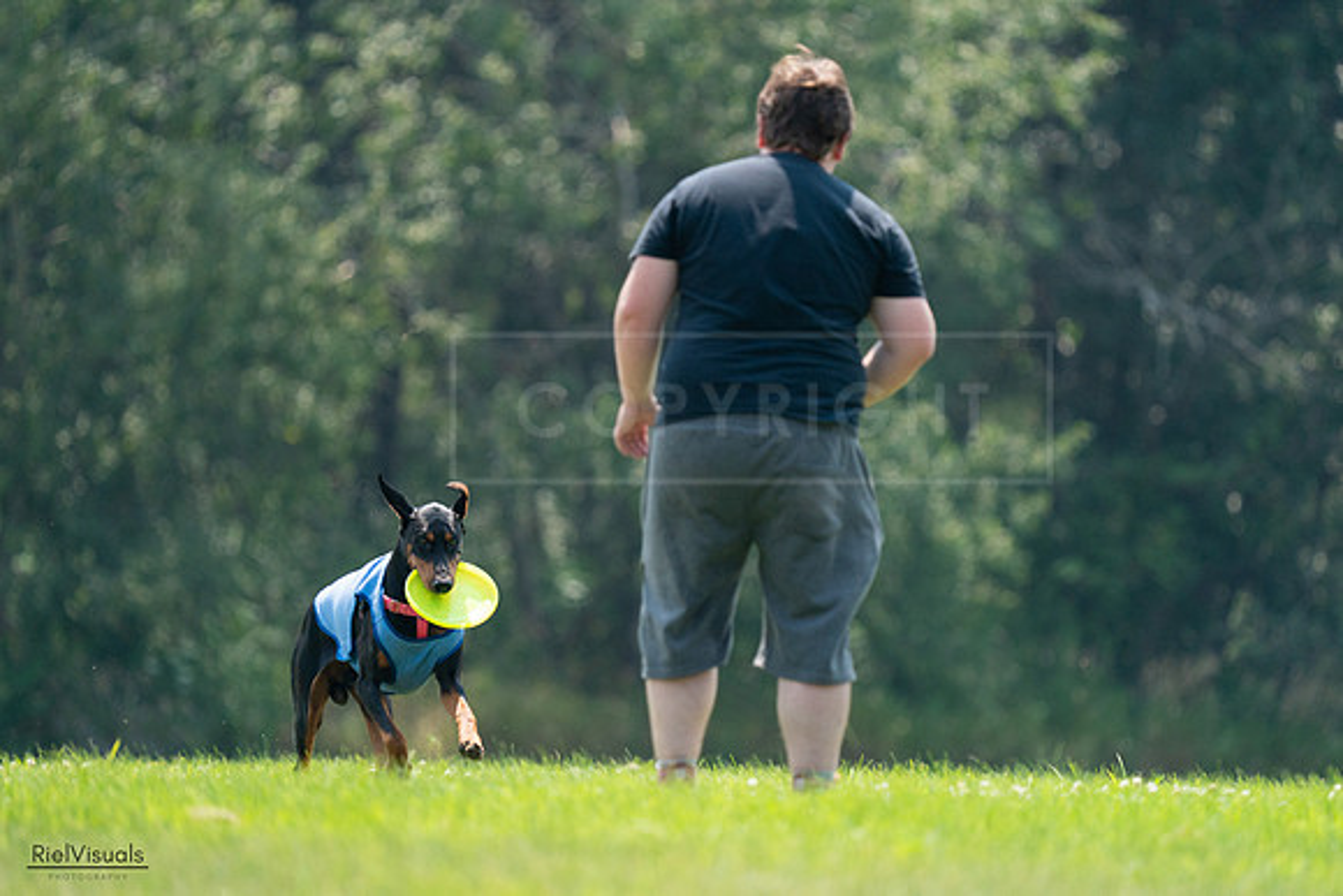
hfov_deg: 4.4
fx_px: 17425
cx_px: 672
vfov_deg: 2.9
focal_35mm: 467
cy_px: 448
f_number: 6.3
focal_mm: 467
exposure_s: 1/4000
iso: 2500
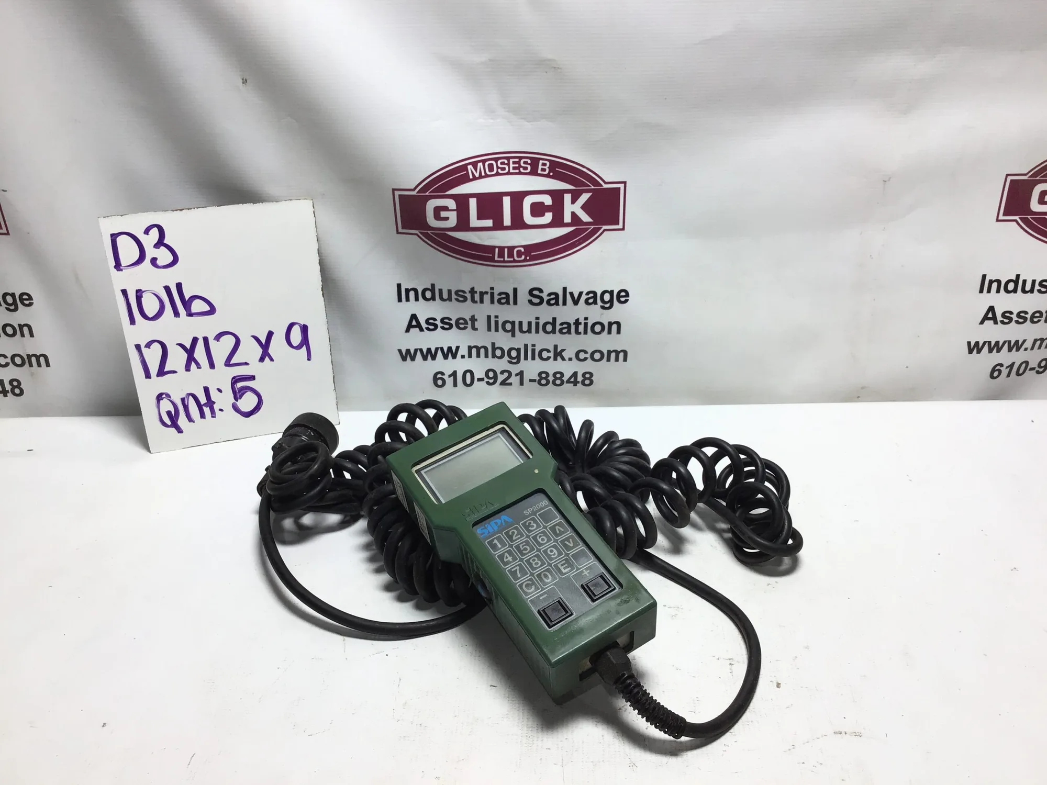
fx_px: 938
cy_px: 392
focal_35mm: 31
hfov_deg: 58.4
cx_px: 524
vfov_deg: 45.4
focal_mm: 3.3
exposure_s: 1/122
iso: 25
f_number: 2.4
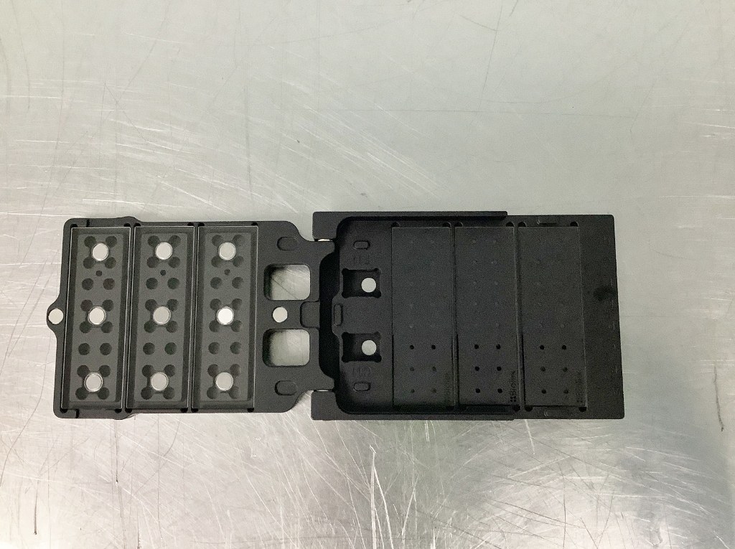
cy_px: 274
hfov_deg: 58.4
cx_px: 368
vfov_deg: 45.3
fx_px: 657
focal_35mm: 31
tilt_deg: -84.2
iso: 160
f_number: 2.4
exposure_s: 1/60
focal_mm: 3.3
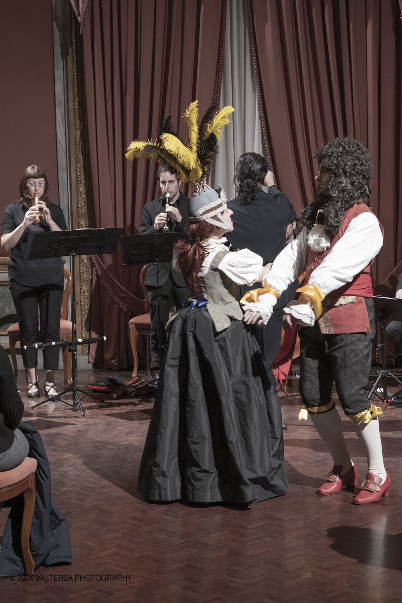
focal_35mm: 62
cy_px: 302
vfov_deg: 32.4
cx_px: 201
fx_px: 1038
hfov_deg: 21.9
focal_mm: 41.1
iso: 5000
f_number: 4
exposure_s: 1/125
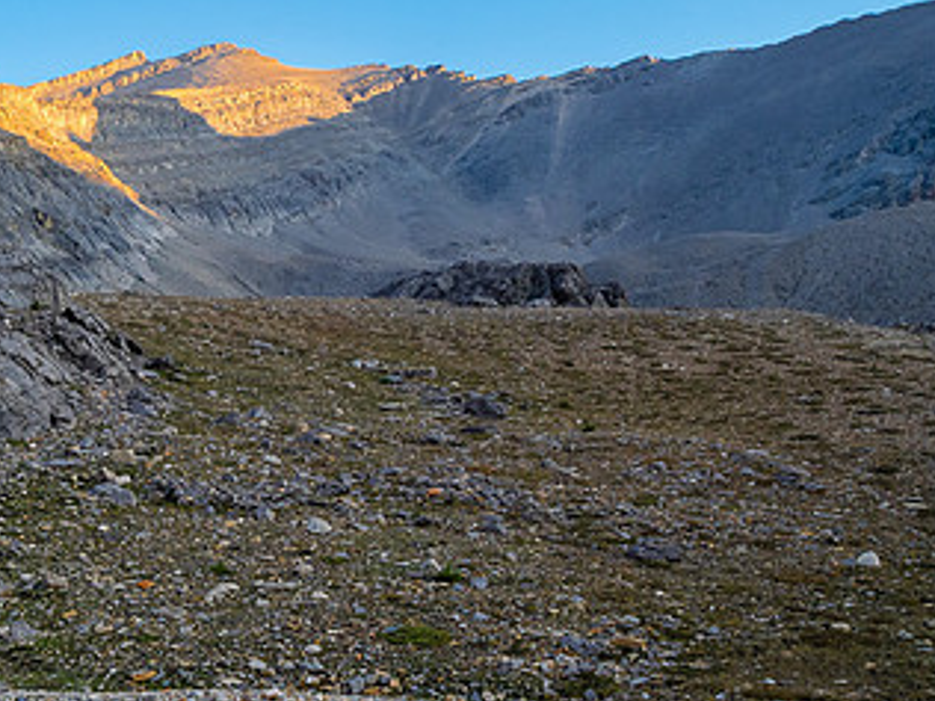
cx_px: 101
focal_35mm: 44
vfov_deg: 32.8
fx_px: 1188
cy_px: 419
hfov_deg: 39.9
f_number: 8
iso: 320
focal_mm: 12
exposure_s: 1/60
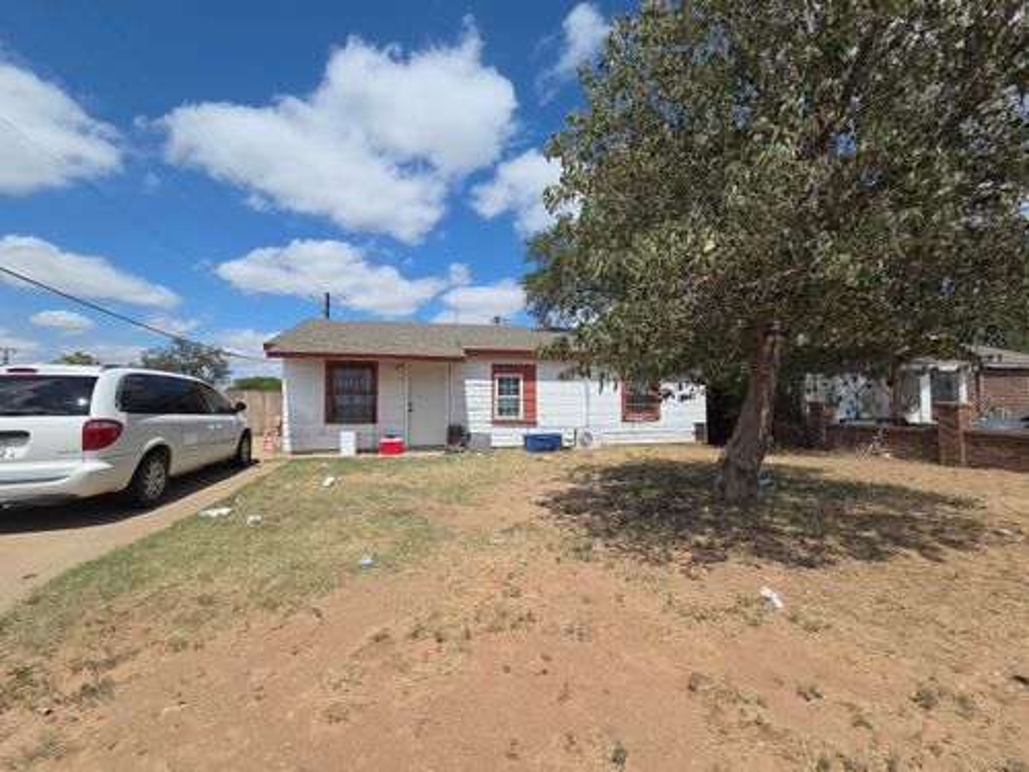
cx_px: 514
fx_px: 386
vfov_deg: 89.9
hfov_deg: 106.2
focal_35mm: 13
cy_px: 386
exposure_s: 1/3177
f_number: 2.2
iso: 50
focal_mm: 2.2
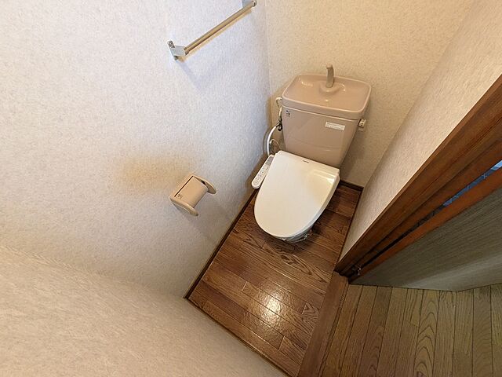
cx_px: 251
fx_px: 203
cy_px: 188
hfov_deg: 102.1
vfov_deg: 85.7
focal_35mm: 14
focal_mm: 1.83
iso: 237
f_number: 2.2
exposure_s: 1/24
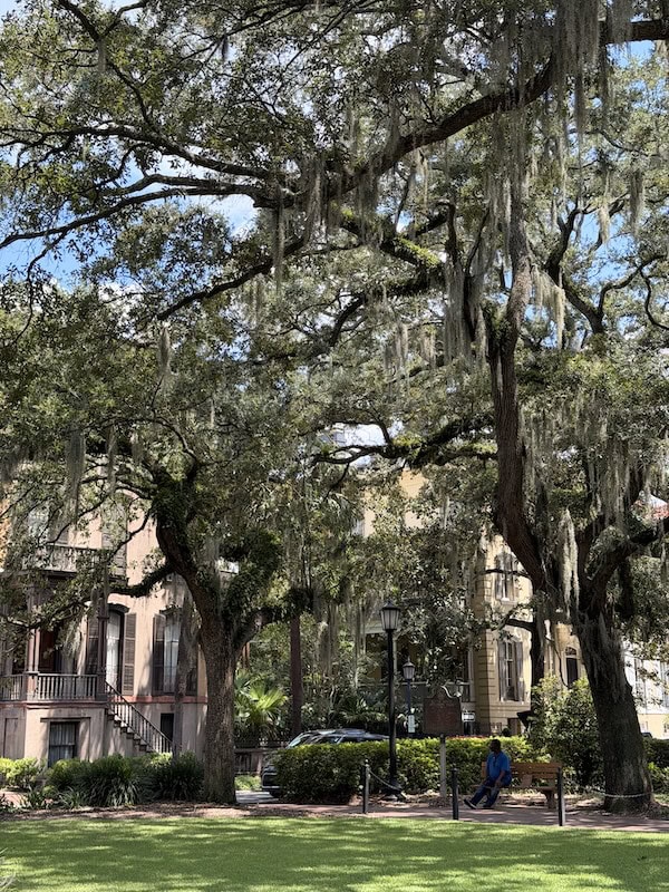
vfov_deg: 39.7
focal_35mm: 48
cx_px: 334
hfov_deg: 30.3
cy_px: 446
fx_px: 1237
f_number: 1.8
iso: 100
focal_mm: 6.8
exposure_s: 1/1013
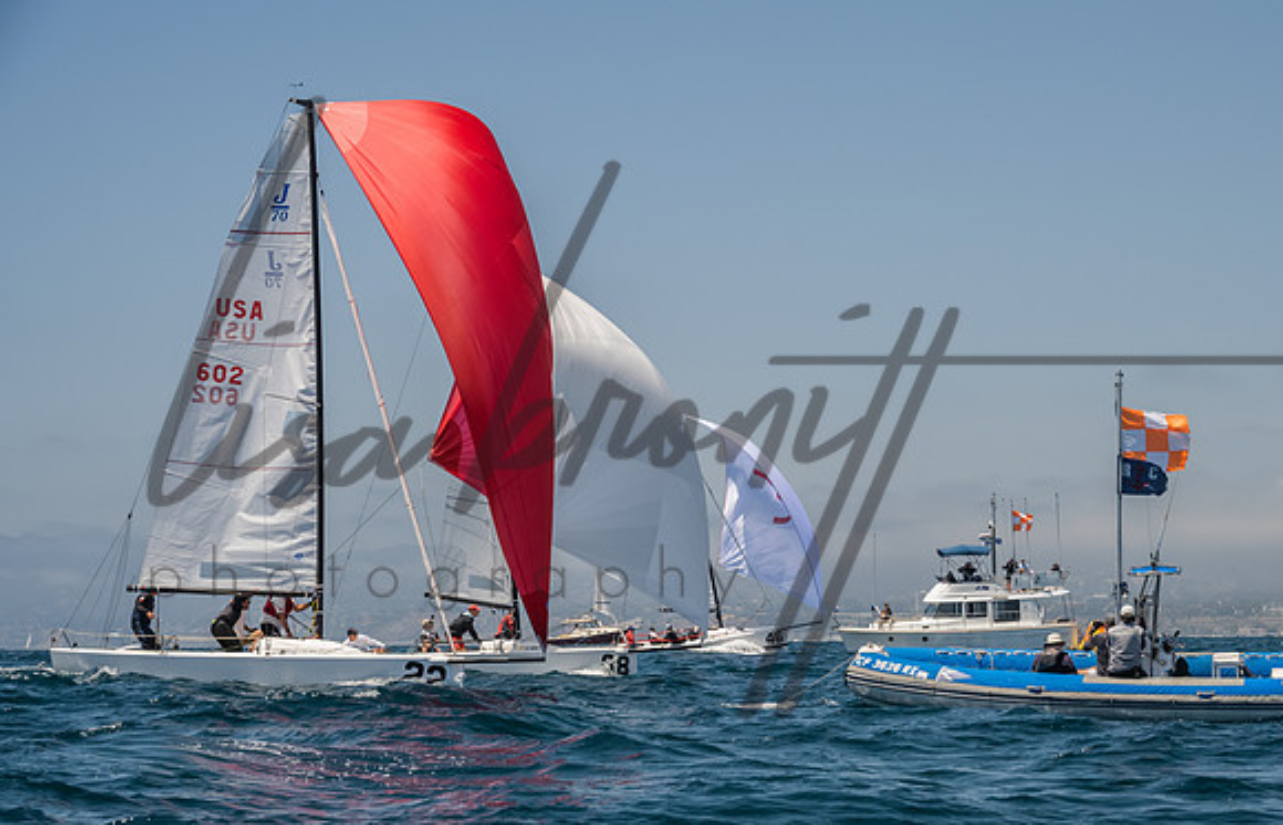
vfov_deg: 15.2
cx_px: 762
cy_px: 507
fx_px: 3086
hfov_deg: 23.5
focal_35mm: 88
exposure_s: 1/640
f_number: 9
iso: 640
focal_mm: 70
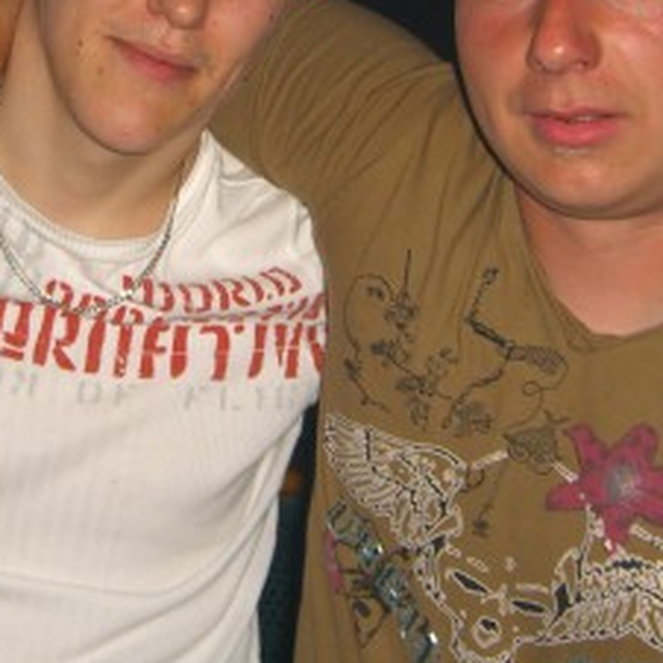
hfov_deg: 19.5
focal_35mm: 89
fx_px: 1929
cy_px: 111
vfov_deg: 19.3
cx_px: 276
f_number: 2.8
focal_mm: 7.9
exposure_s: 1/60
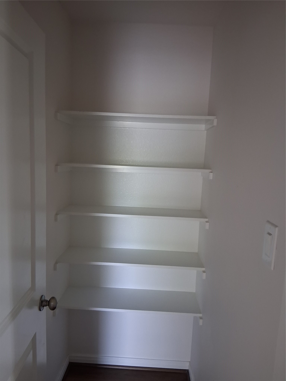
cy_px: 190
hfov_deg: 53.1
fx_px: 286
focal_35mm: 26
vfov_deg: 67.3
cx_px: 143
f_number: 1.8
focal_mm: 3.98
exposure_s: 1/25
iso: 500
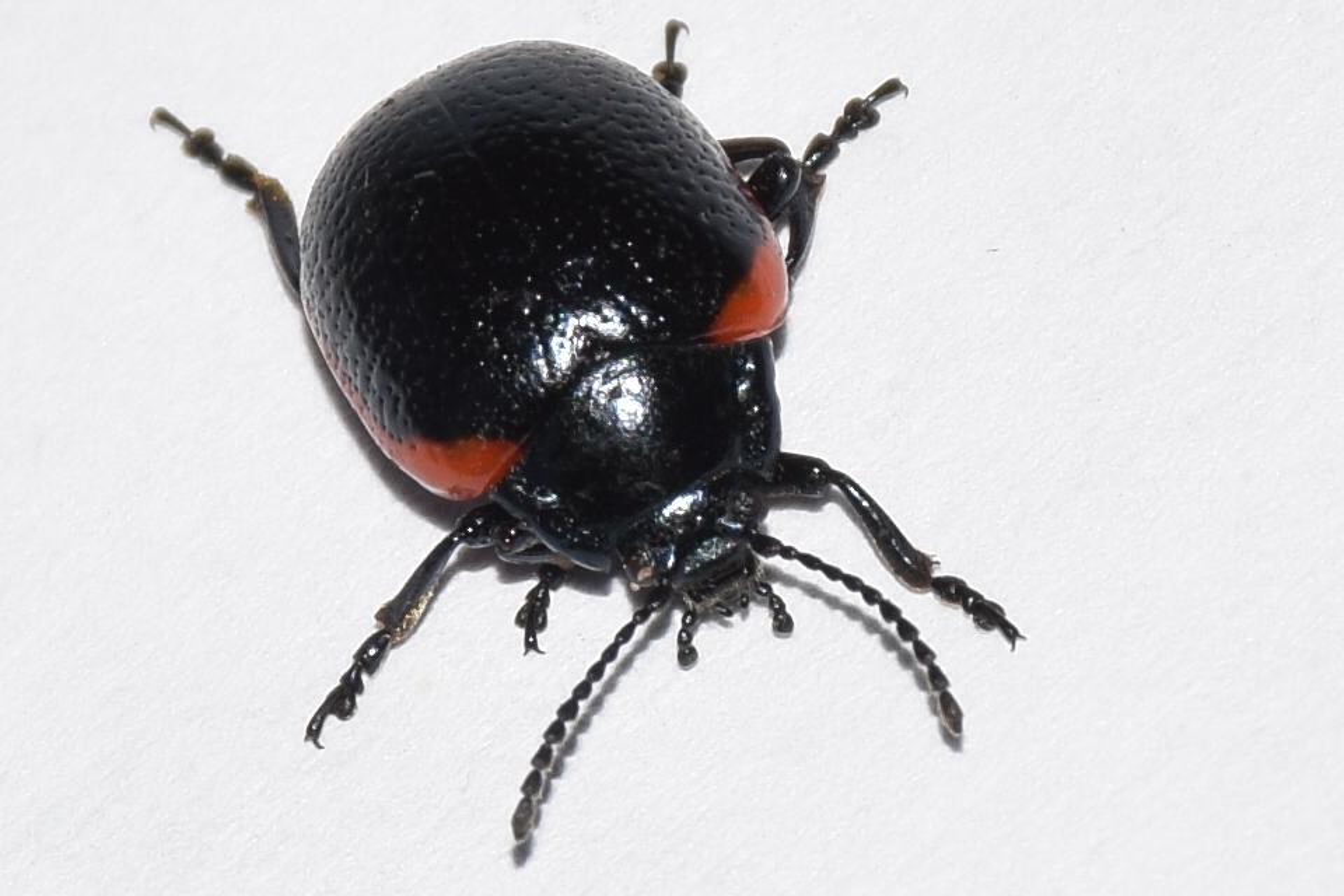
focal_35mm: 210
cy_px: 448
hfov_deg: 9.8
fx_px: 7839
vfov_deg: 6.5
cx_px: 672
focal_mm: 140
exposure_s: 1/160
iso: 100
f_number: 11
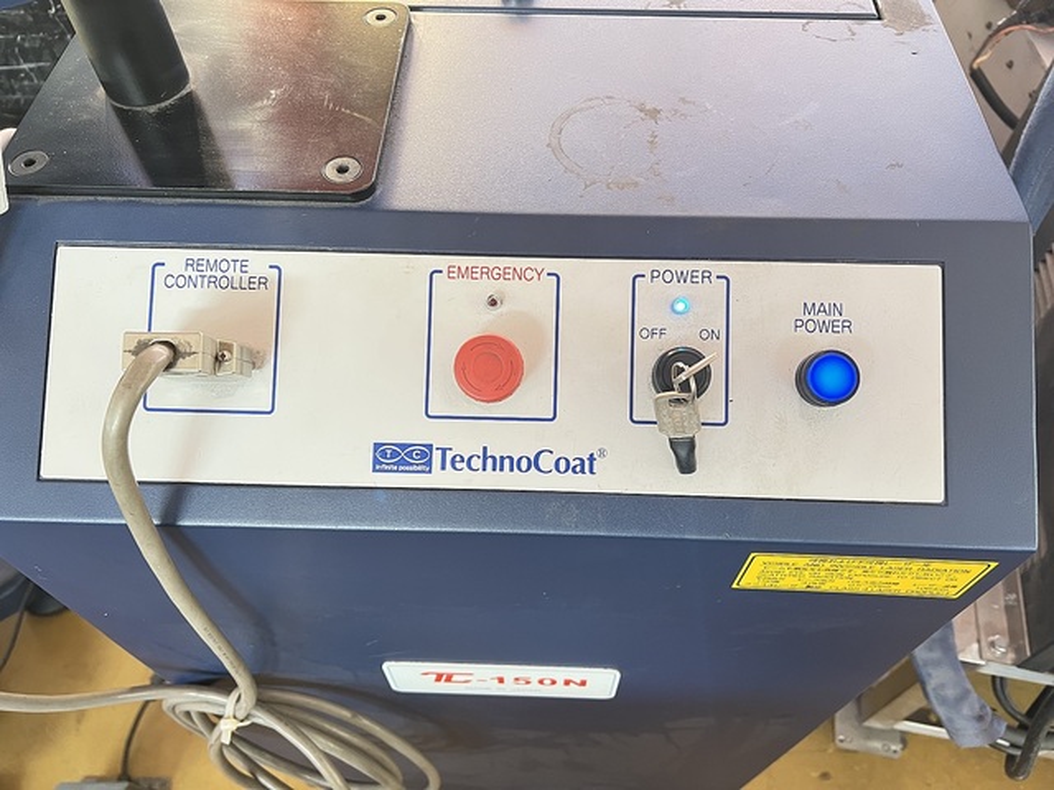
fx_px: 792
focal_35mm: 26
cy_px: 395
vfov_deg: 53.1
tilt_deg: -56.1
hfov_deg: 67.3
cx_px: 527
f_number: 1.5
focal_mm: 5.7
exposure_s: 1/60
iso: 200
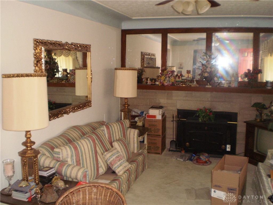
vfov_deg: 39.7
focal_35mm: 36
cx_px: 136
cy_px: 102
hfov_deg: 51.4
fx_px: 284
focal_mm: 6.3
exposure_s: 1/30
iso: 250
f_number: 3.1
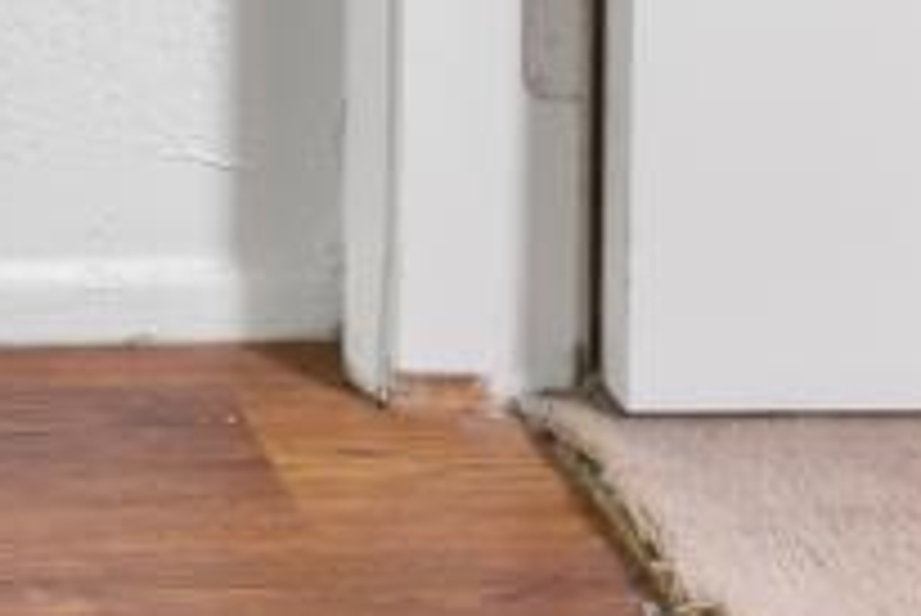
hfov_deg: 14.8
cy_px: -1106
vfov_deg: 9.4
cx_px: -750
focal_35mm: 121
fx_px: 3089
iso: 100
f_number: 7.1
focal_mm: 11
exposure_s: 4
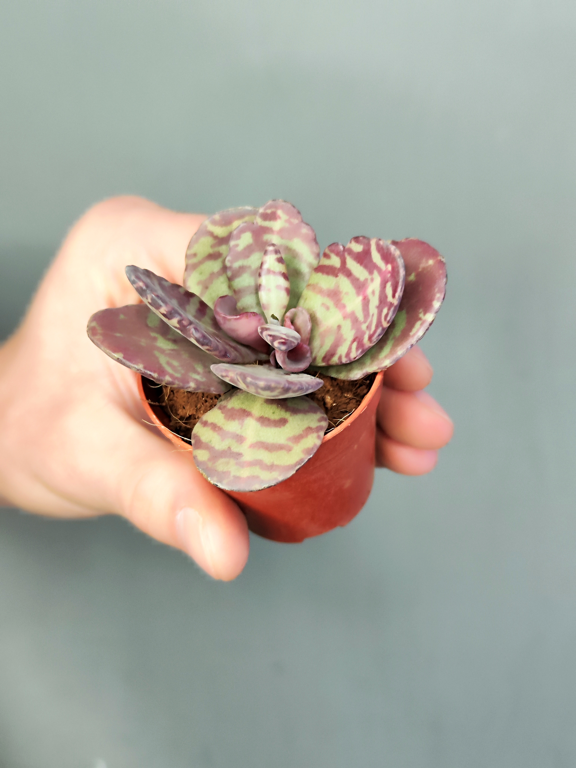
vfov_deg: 73.9
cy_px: 384
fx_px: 510
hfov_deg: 58.9
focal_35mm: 23
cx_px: 288
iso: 1359
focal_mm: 7.01
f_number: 1.69
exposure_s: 1/52.2
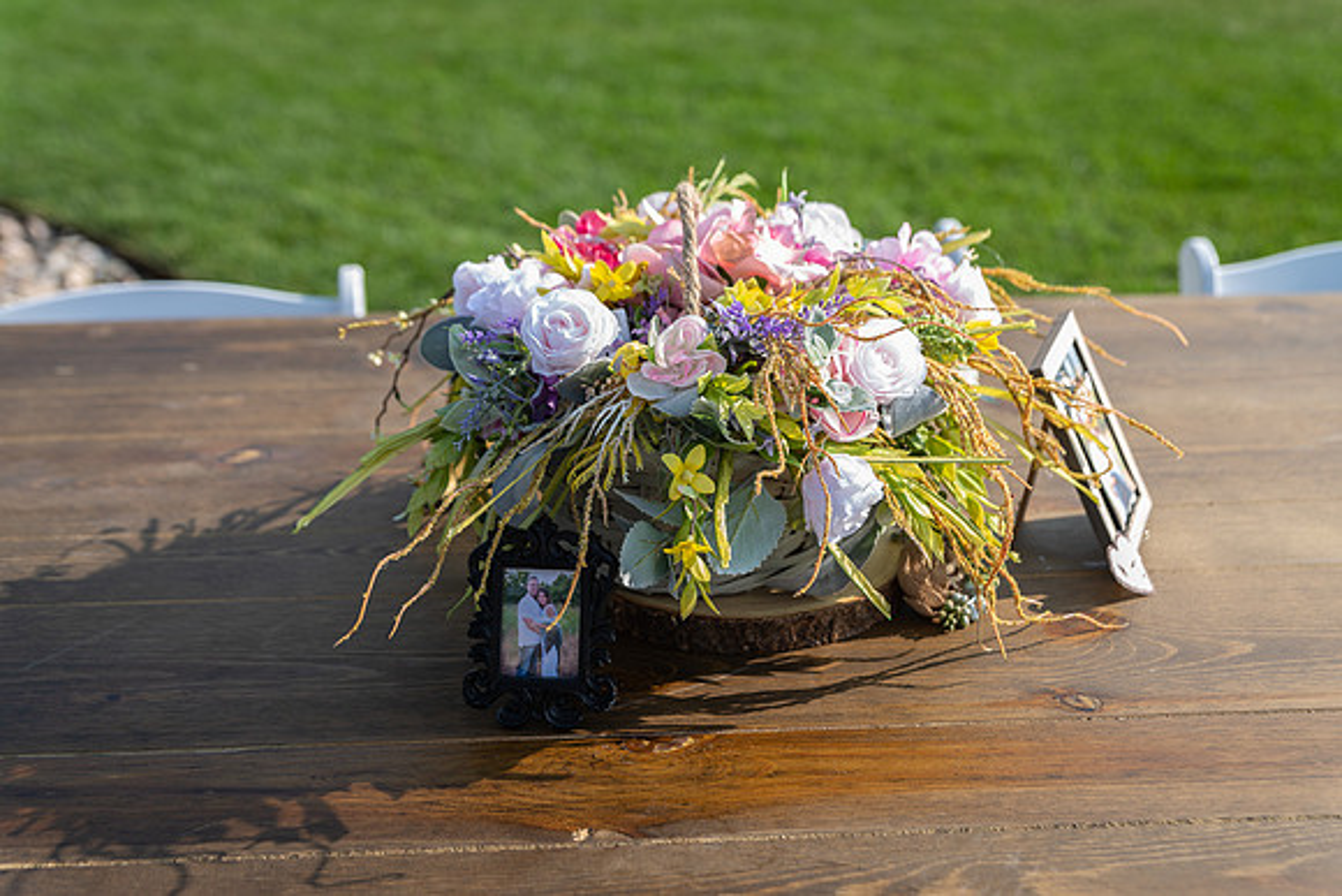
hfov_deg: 41.1
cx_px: 671
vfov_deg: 28.1
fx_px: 1790
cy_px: 448
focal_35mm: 48
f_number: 3.5
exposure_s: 1/320
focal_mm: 48
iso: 64
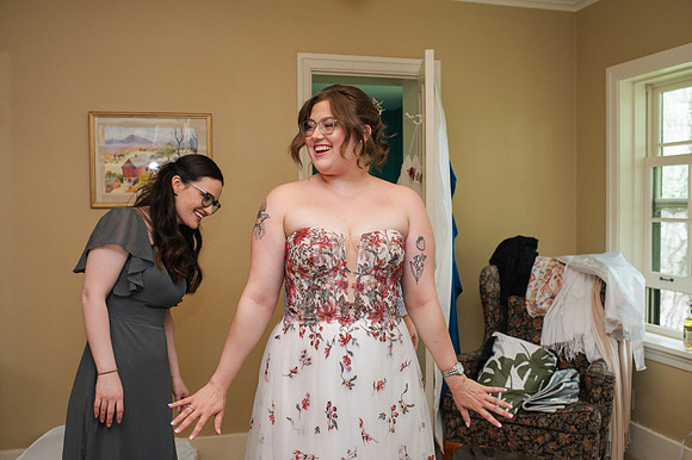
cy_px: 229
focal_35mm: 35
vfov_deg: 37.7
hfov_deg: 54.3
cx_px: 347
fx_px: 674
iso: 1000
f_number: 4
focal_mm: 35
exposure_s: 1/200
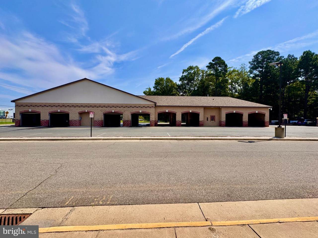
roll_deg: -0.8
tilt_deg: -0.6
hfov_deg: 102.1
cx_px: 159
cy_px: 119
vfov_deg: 85.7
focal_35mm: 14
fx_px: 129
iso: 50
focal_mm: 2.22
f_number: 2.2
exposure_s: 1/2146
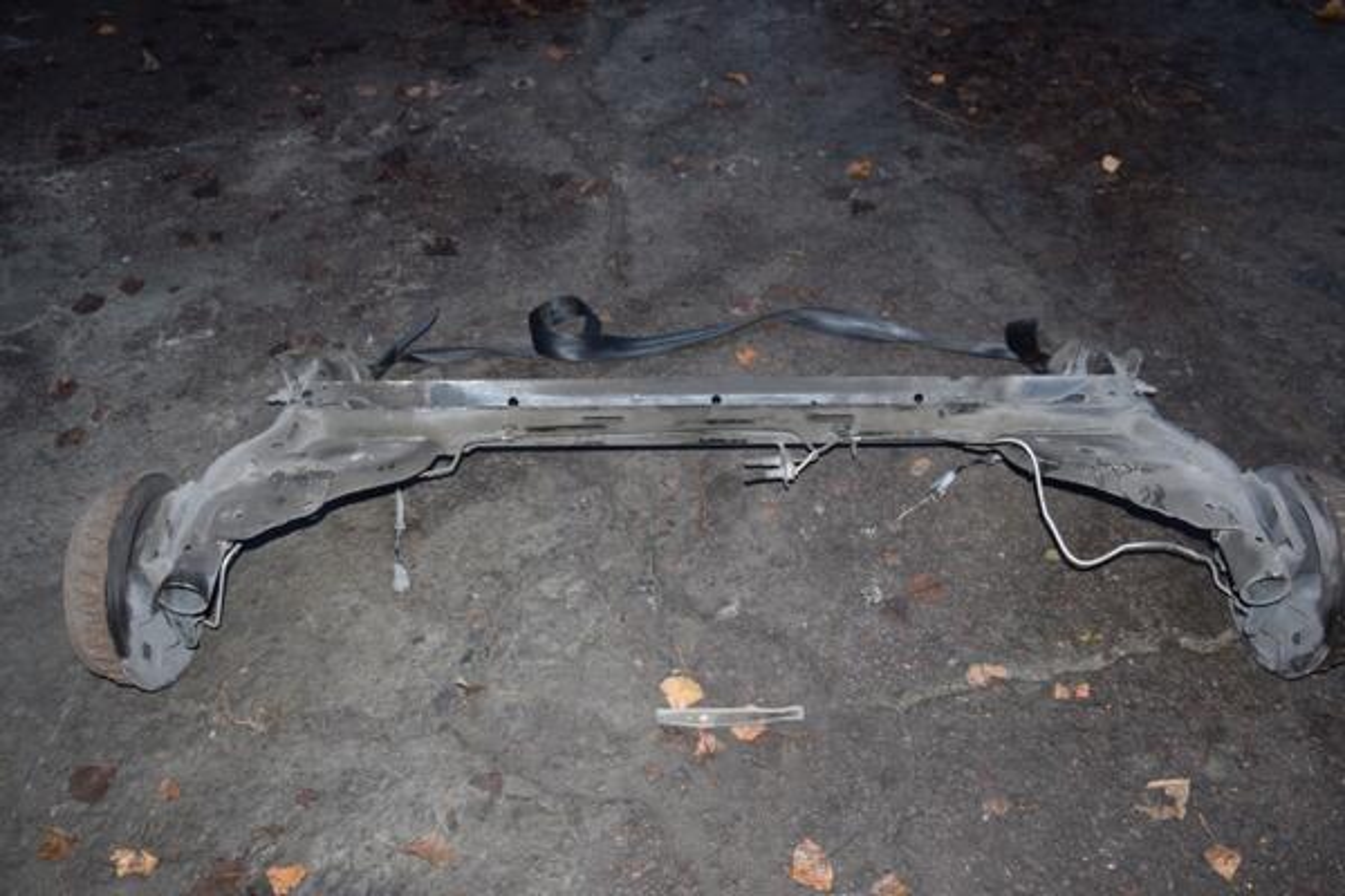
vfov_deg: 41.7
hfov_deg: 59.5
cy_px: 448
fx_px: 1177
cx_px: 672
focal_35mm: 32
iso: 800
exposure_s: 1/60
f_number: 5
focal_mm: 21
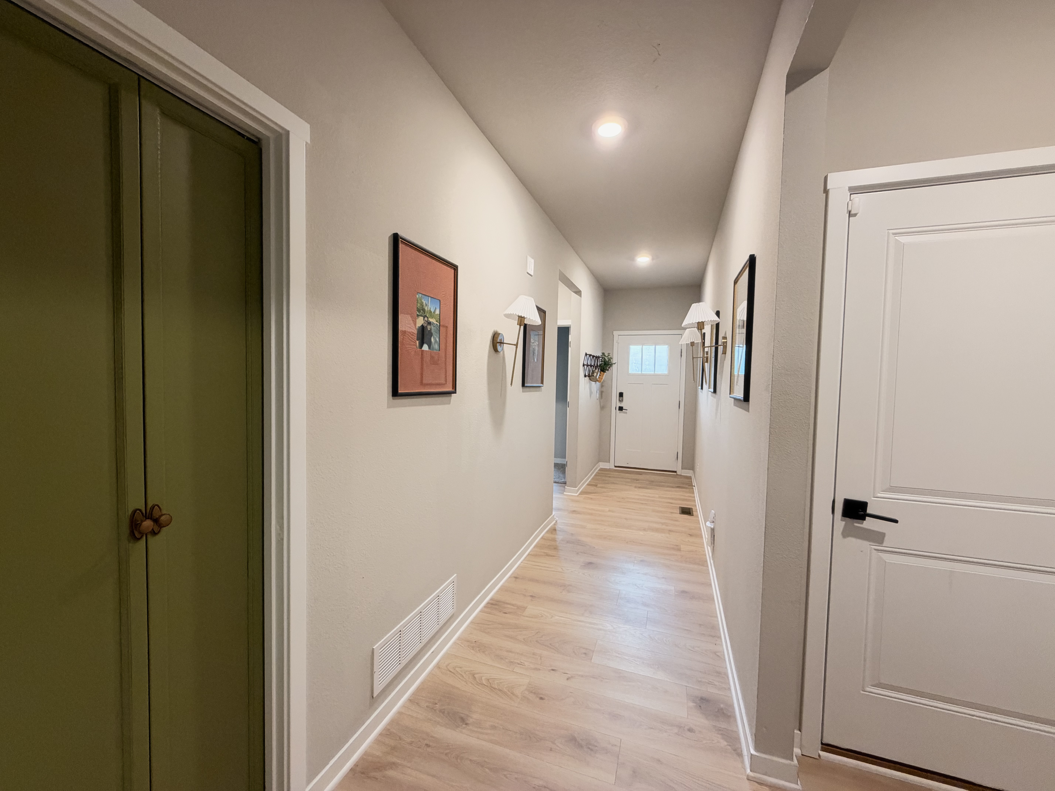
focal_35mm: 14
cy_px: 396
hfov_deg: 102.1
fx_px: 427
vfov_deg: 85.7
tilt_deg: -2.1
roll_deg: -1.5
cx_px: 528
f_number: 2.2
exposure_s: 1/60
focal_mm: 2.22
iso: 400
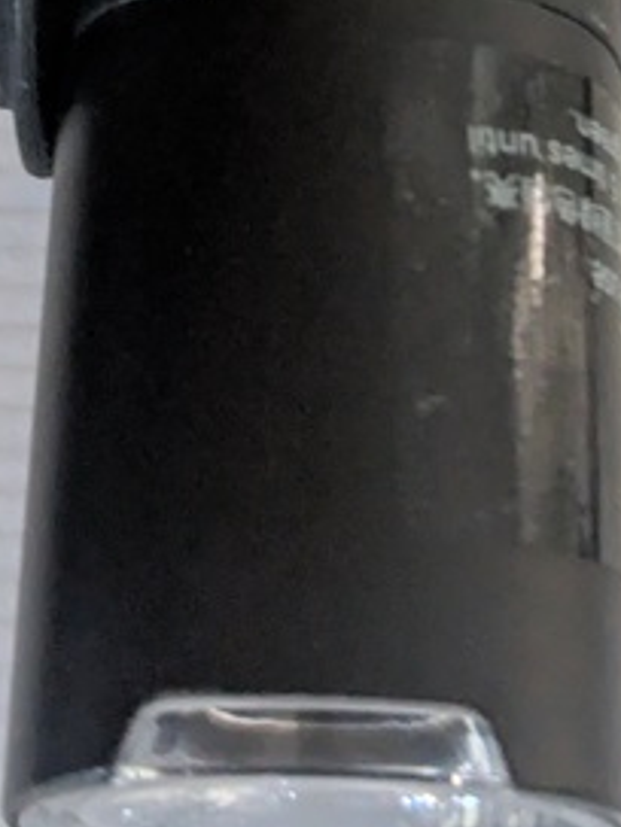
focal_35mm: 108
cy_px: -15
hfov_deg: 13.7
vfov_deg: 17.7
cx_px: 332
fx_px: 2583
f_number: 1.85
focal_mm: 6.81
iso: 1852
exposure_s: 1/35.3
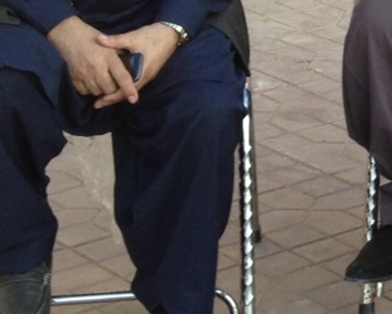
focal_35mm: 179
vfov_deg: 8.6
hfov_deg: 9.9
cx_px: 829
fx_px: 2077
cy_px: -6
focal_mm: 4.28
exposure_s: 1/222
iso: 50
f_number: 2.4
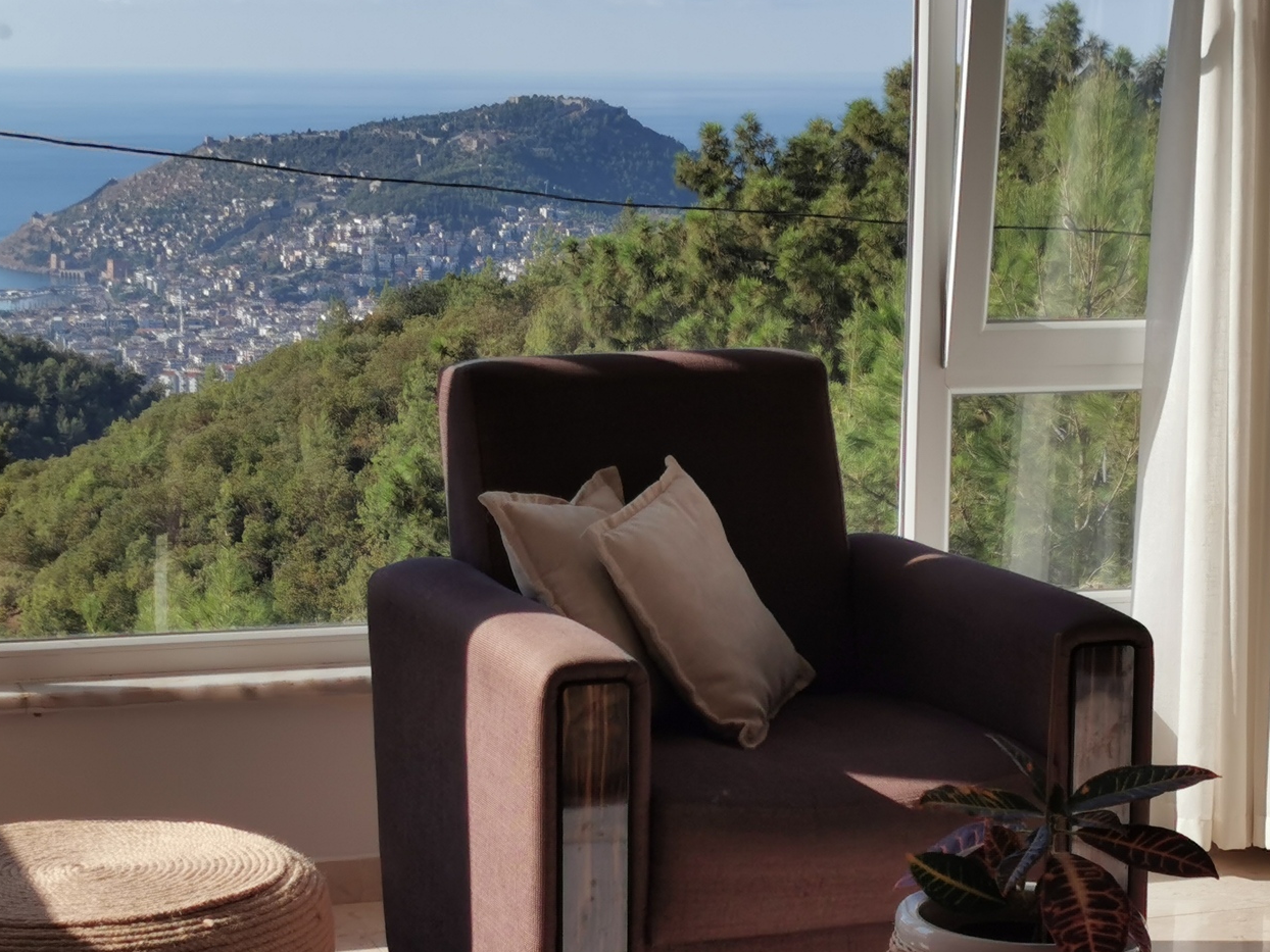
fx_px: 3229
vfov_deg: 16.7
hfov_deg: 22.3
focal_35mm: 88
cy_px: 622
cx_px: 591
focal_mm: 5.56
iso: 50
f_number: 1.6
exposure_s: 1/3106
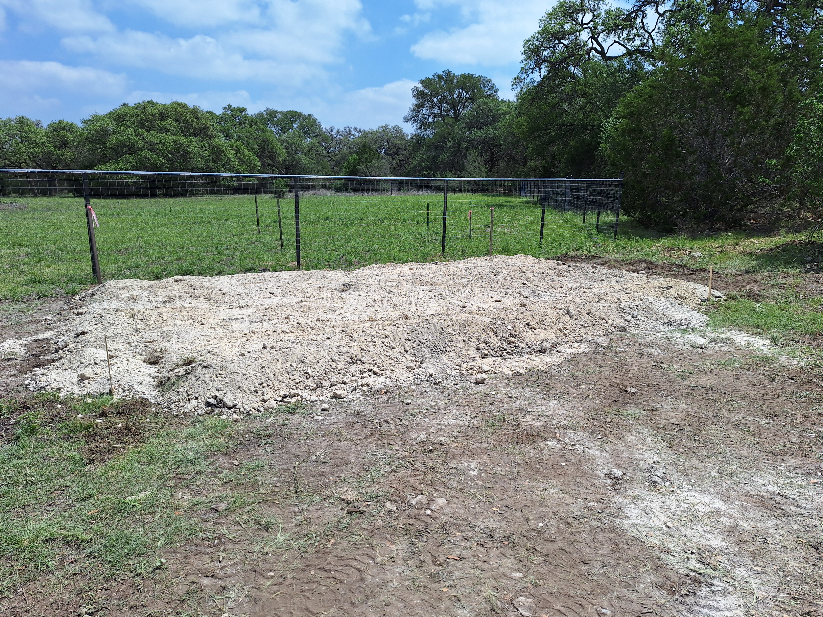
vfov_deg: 58.9
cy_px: 308
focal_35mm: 23
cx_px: 412
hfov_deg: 73.9
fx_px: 547
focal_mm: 5.54
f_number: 1.8
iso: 40
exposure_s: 1/3484
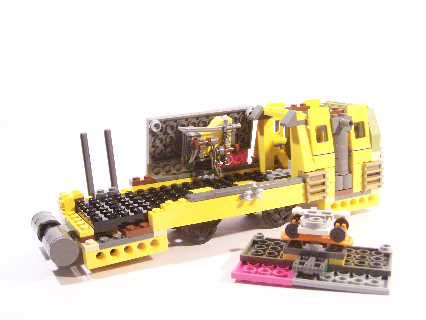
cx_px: 213
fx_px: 542
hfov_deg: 42.9
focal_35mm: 44
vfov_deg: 32.9
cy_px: 157
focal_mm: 7.1
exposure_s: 1/30
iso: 400
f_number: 3.2
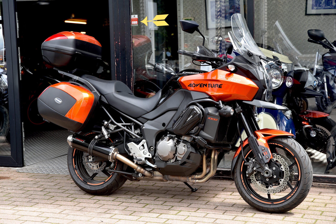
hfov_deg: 28.8
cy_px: 112
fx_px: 654
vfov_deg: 19.5
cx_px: 168
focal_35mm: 70
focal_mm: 70
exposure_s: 1/80
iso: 100
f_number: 4.5
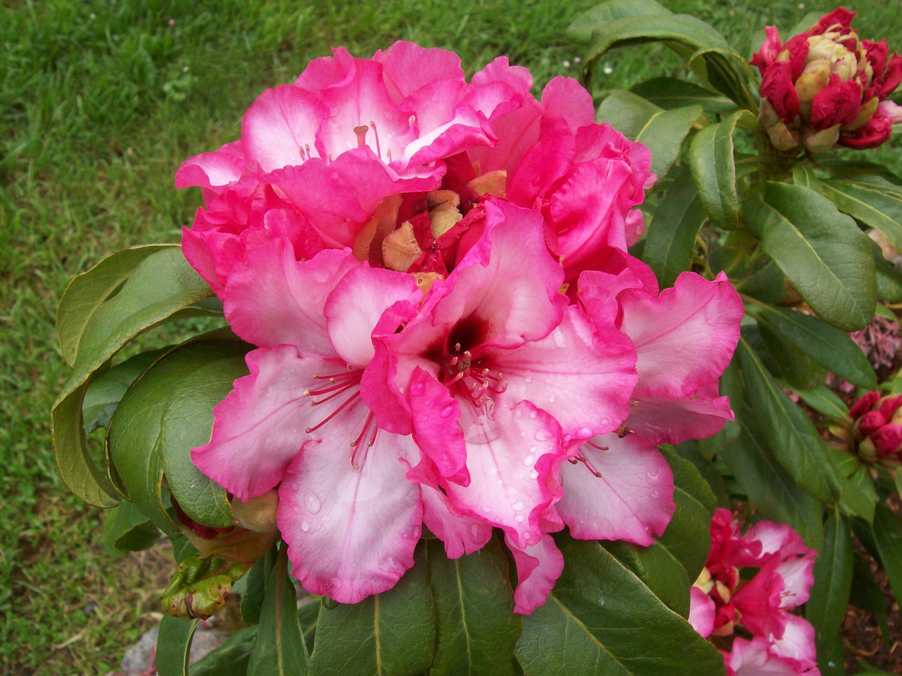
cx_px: 451
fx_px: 938
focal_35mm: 36
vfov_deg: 39.7
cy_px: 338
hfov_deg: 51.4
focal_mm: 6
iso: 80
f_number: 4.8
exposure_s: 1/269
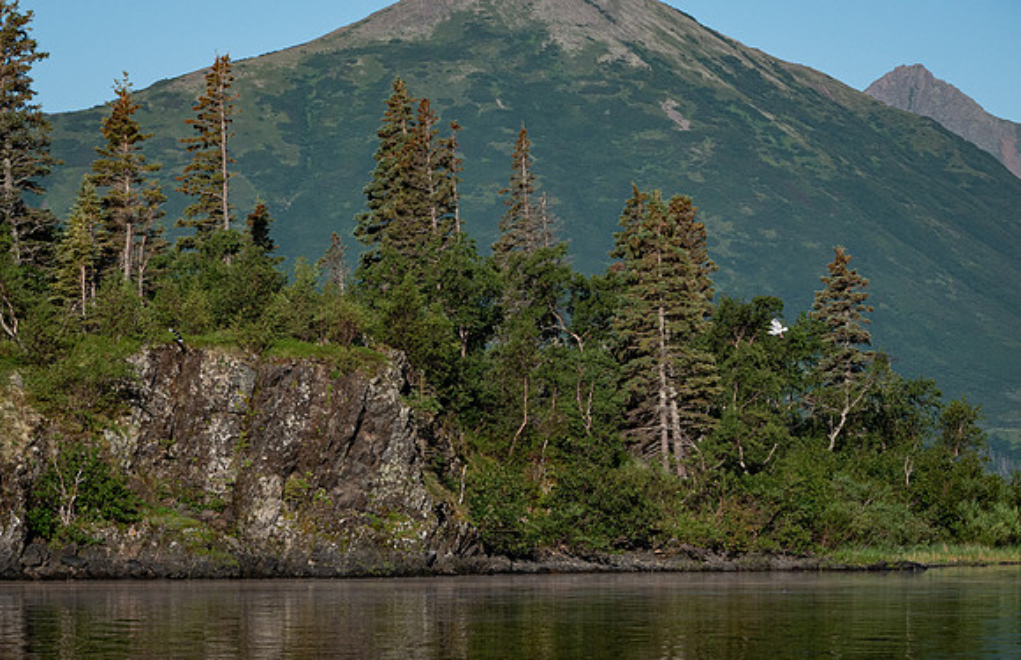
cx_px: 514
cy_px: 400
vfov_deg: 7.0
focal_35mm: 193
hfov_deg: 10.7
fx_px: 5433
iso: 400
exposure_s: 1/4000
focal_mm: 88
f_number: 5
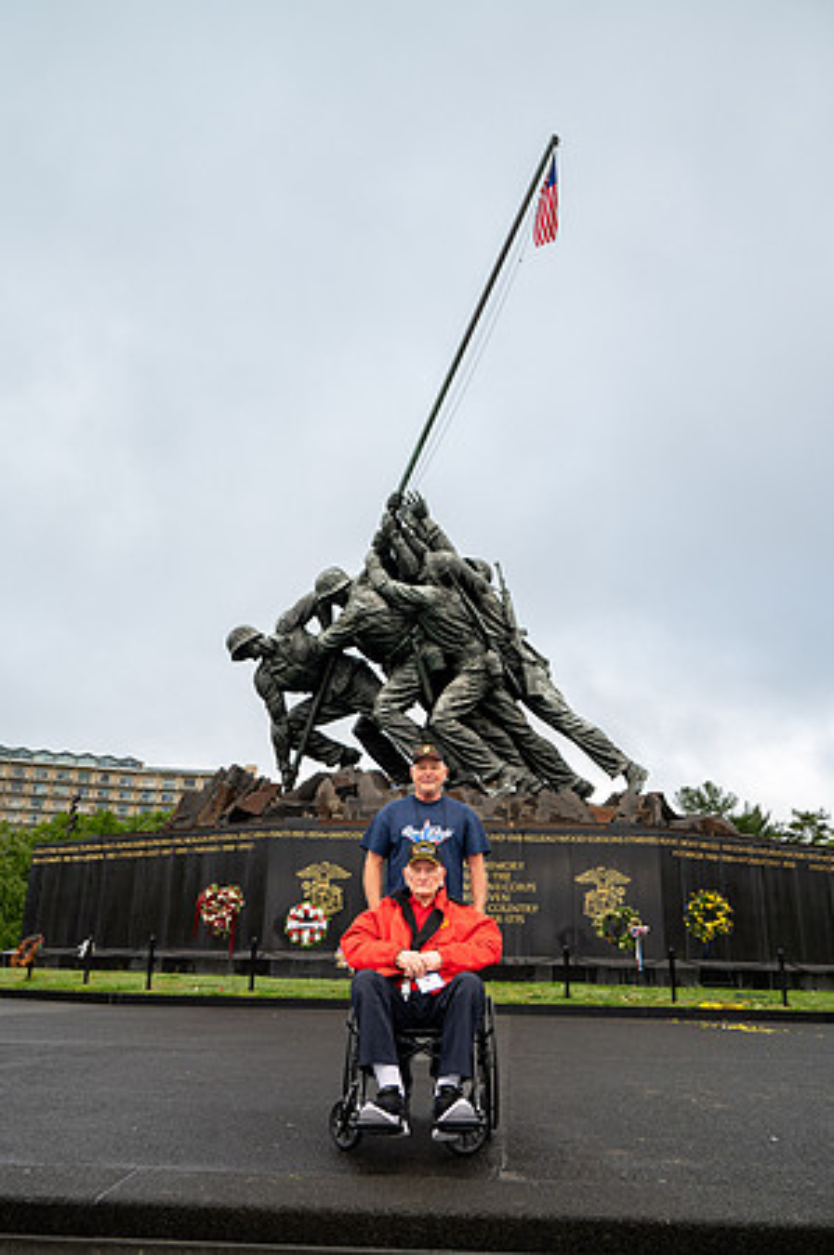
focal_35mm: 28
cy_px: 628
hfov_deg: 45.6
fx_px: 993
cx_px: 417
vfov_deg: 64.6
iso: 180
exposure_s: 1/100
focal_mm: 28.5
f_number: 6.3
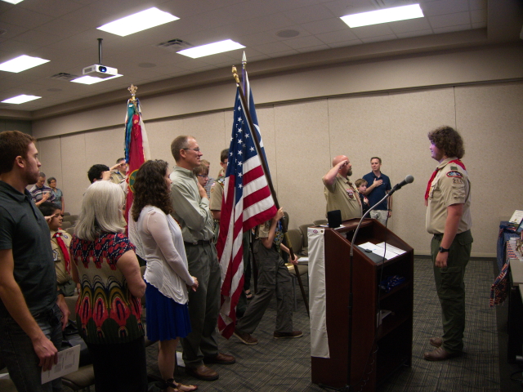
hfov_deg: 63.4
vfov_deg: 49.7
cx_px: 262
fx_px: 423
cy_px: 196
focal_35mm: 28
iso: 1600
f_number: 3.5
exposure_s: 1/125
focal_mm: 14
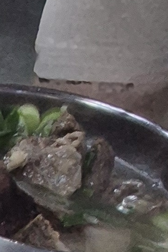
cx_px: -504
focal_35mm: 99
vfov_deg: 12.8
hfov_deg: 8.1
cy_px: 680
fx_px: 693
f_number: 2.2
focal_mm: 2.2
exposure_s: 1/60
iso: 320
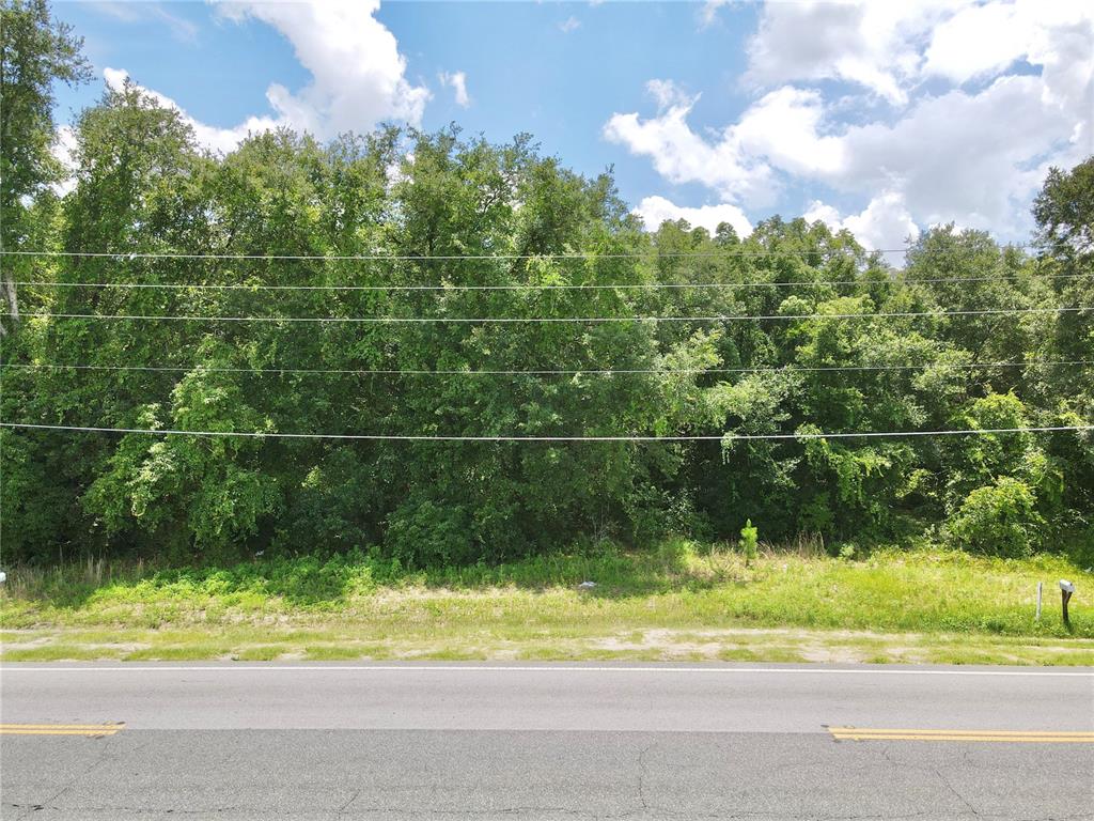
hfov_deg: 71.6
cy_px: 410
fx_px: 758
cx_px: 547
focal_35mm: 24
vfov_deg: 56.8
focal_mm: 4.5
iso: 110
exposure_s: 1/640
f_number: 2.8
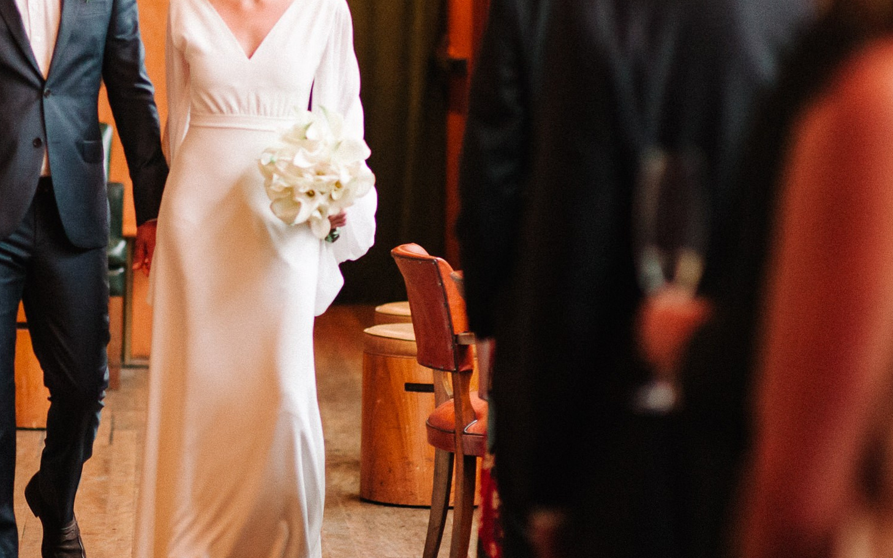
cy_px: 248
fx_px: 3699
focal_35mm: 152
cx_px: 135
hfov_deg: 13.7
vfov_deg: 8.6
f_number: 1.8
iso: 2000
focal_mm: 85
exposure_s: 1/200
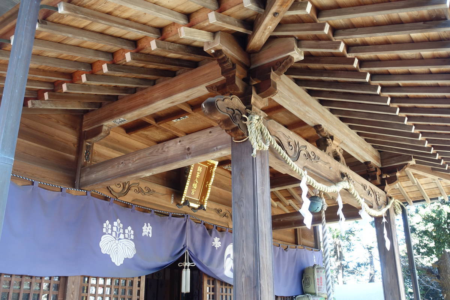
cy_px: 150
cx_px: 225
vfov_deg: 35.9
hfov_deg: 51.9
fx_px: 462
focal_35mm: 37
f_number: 4
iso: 200
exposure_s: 1/40
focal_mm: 13.53
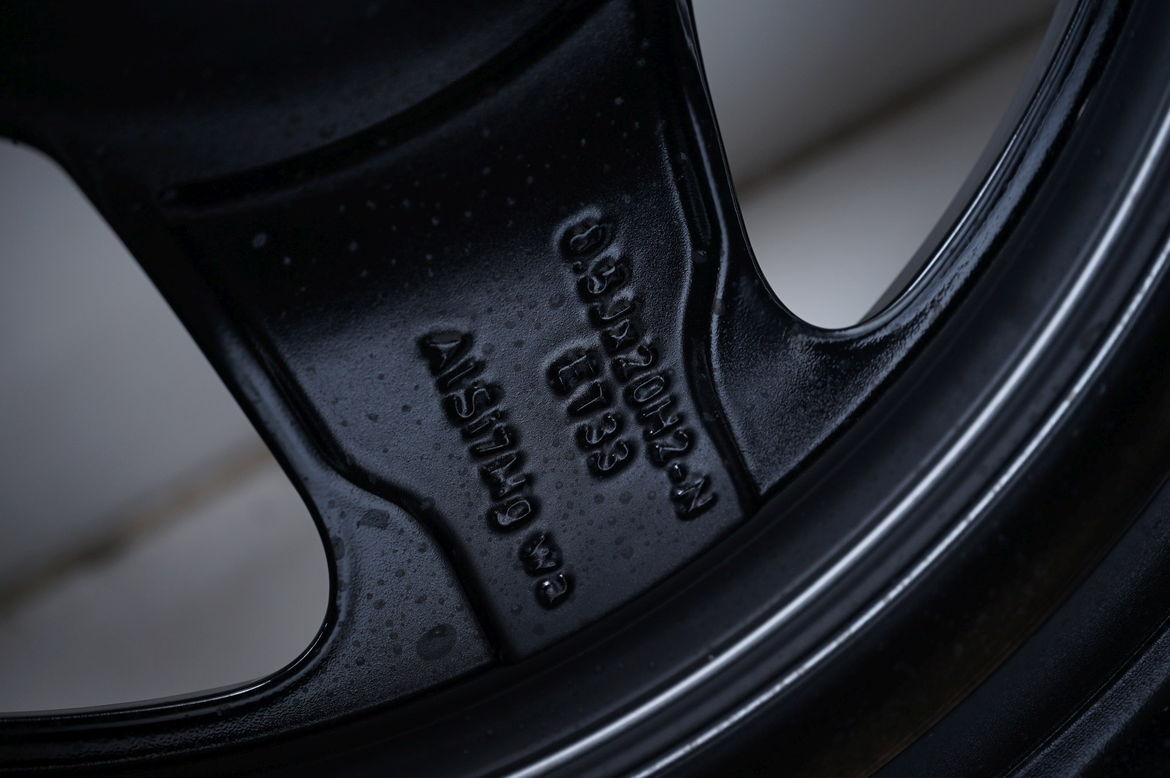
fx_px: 2176
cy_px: 389
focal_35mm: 67
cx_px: 585
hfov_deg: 30.1
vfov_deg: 20.3
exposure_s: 1/125
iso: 250
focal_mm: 67
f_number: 7.1
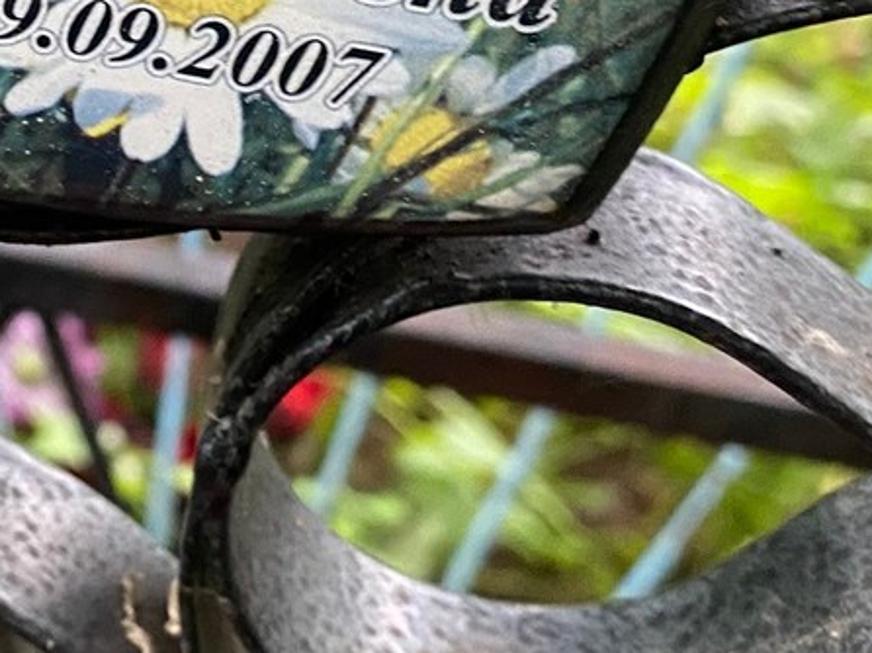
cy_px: 53
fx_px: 2115
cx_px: -68
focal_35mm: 84
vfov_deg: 17.3
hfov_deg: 22.1
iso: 320
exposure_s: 1/60
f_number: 1.8
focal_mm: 4.25
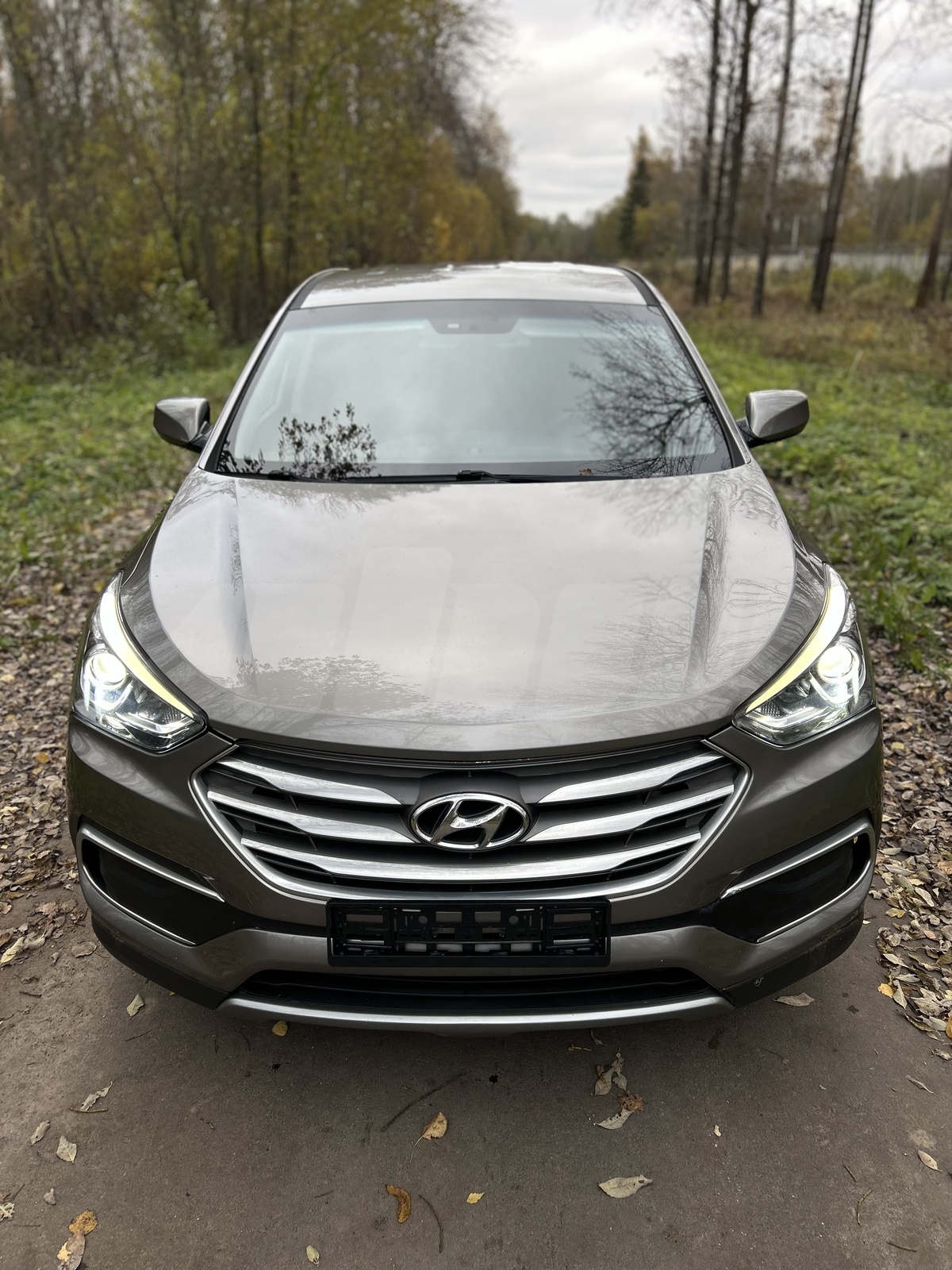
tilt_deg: -21.0
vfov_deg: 67.3
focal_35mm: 26
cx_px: 476
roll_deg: +0.0
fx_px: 953
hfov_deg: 53.1
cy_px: 635
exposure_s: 1/180
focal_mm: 5.7
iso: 50
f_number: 1.5
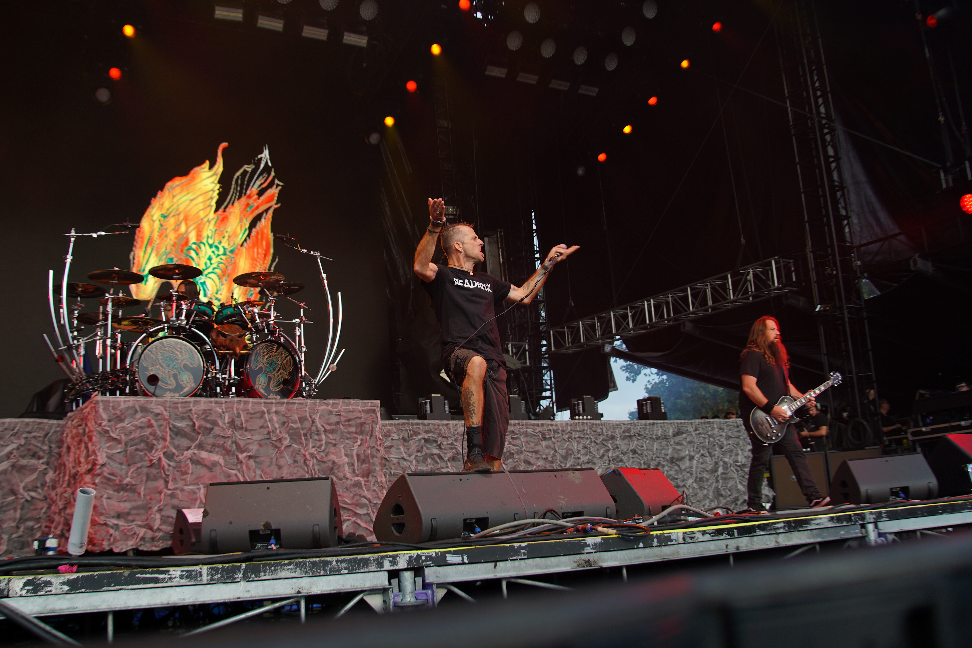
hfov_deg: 54.4
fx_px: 945
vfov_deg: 37.8
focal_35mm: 35
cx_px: 443
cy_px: 289
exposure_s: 1/125
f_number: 4
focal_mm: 31
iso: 125
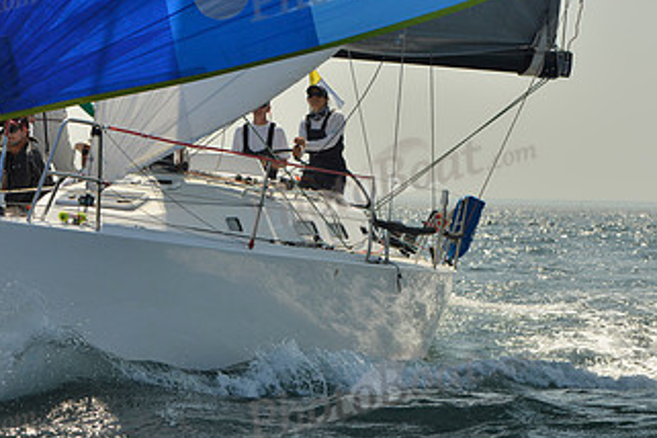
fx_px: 3230
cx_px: 143
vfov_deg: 7.7
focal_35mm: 177
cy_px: 103
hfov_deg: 11.6
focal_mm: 98
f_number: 9
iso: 200
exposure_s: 1/1250
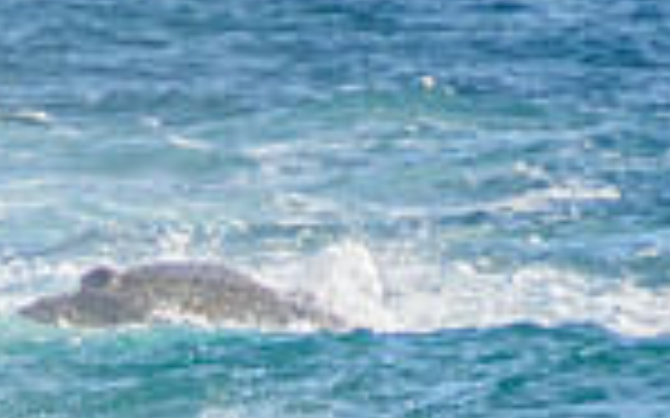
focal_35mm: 2428
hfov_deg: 0.9
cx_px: 162
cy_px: 694
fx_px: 44318
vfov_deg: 0.5
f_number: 5.6
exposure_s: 1/2000
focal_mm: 400
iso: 320
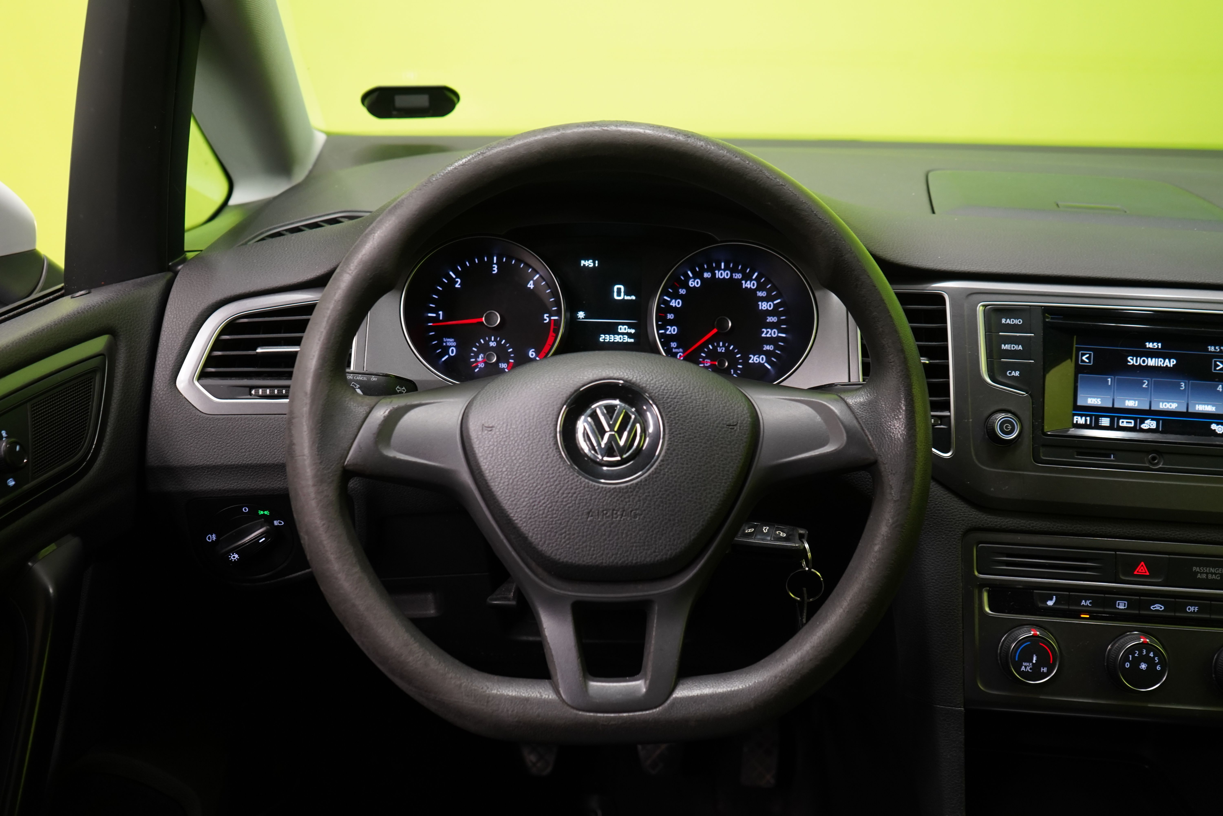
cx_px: 612
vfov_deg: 42.3
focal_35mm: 31
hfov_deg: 60.3
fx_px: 1053
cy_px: 408
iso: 1250
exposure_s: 1/30
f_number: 5
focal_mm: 31
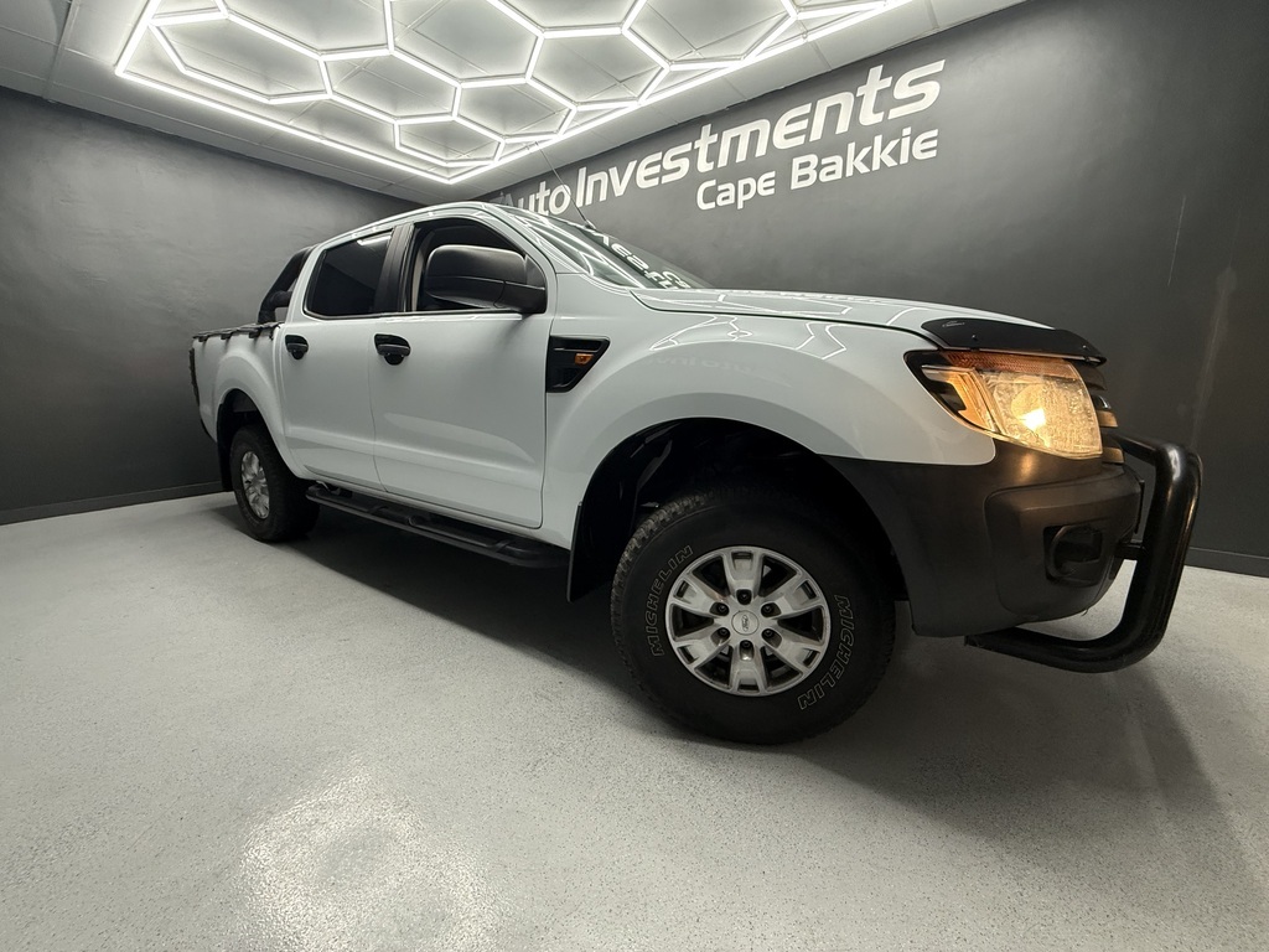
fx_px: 513
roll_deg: +1.2
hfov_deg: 102.1
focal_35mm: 14
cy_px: 476
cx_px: 634
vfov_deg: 85.7
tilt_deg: -10.2
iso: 250
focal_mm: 2.22
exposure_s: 1/99
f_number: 2.2
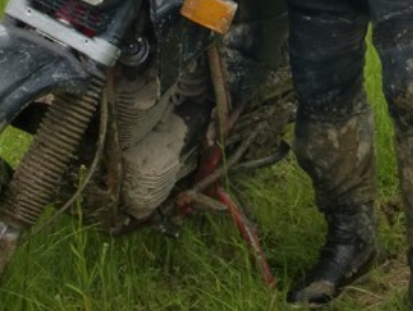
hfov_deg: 17.5
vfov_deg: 12.8
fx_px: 1338
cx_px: 227
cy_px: -107
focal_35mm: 112
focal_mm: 6.66
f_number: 3.9
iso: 64
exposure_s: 1/200
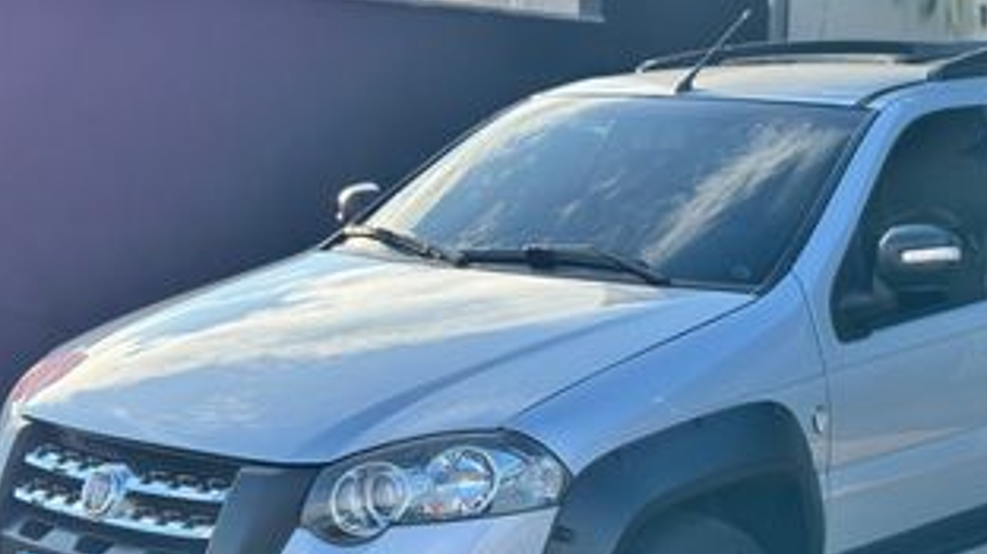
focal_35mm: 79
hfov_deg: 26.7
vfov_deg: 15.2
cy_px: 456
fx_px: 2066
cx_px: 680
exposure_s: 1/1366
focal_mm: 6.76
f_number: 1.78
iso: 64
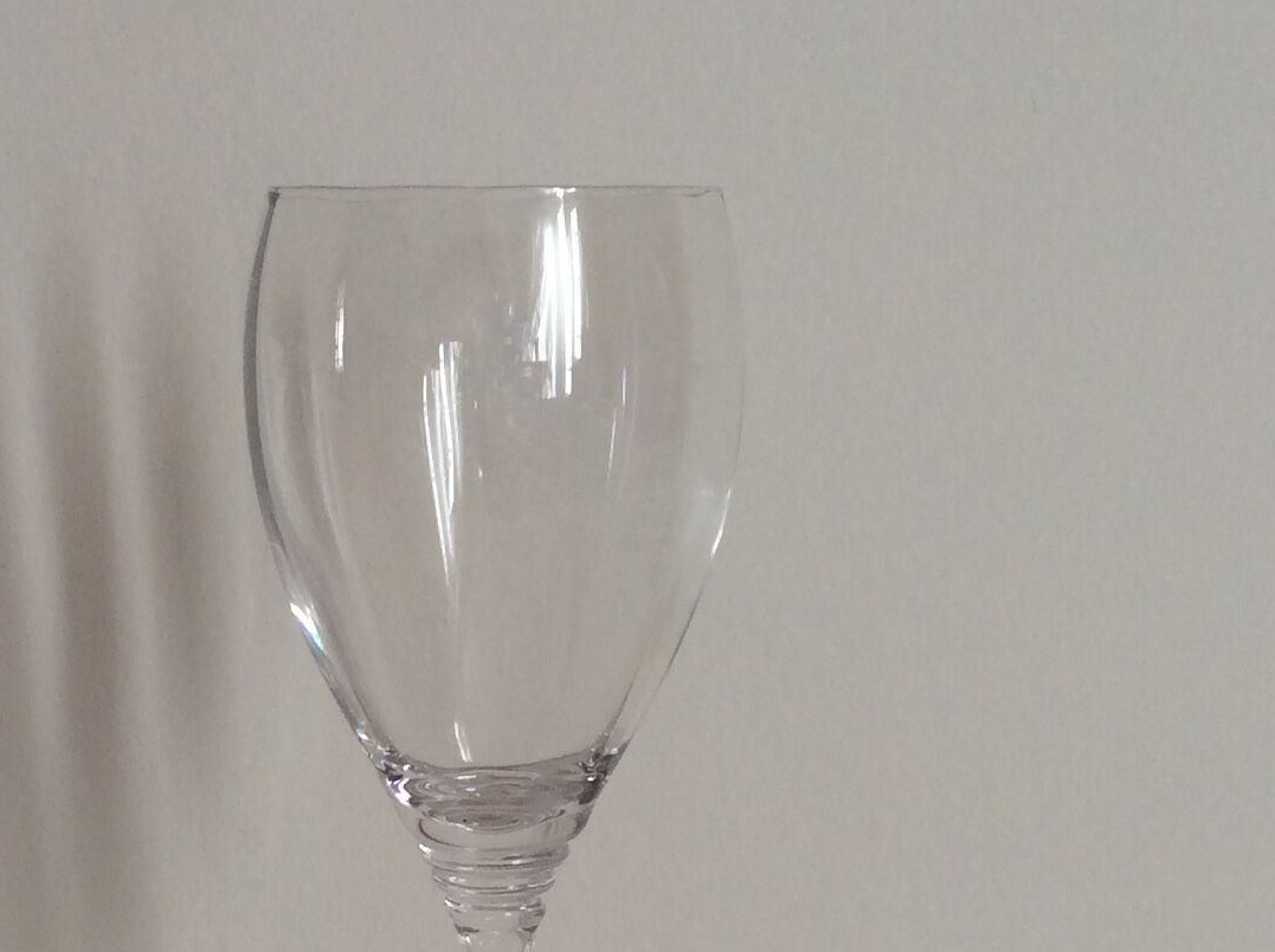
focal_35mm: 77
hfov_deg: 25.3
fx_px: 2833
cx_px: 509
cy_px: 844
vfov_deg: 18.8
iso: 32
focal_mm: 3.3
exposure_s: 1/33
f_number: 2.4
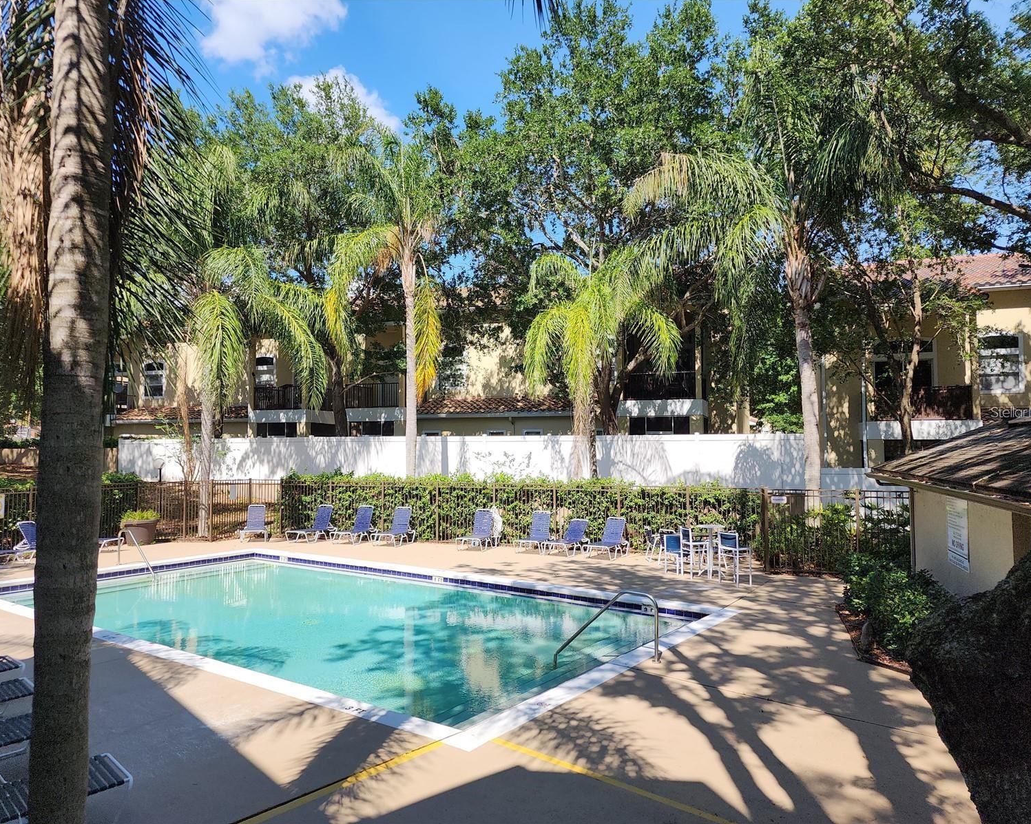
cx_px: 505
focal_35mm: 24
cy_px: 412
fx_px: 732
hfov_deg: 70.3
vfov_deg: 58.8
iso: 12
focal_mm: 6.4
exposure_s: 1/788
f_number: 1.8
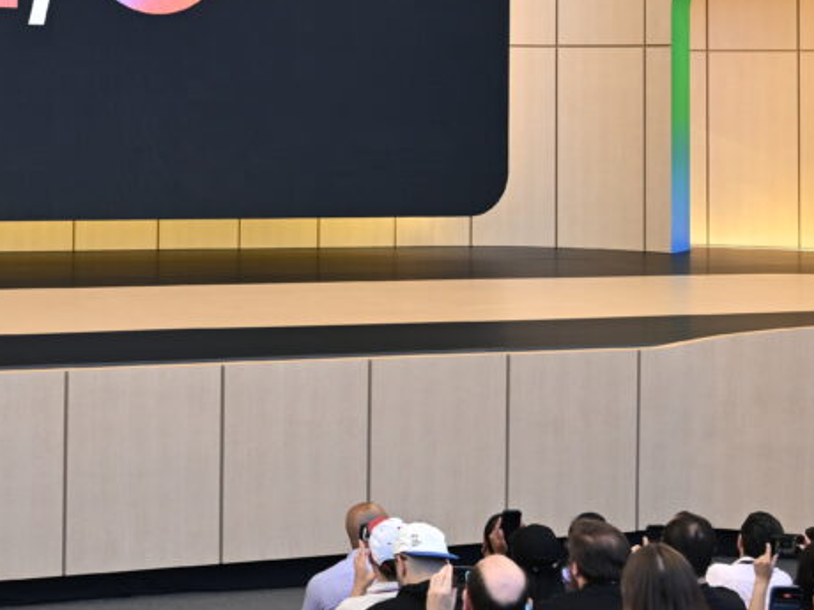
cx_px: -11
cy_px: 27
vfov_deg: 18.7
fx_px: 1811
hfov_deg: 24.1
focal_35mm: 77
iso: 100
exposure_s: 1/120
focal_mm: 24
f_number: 3.5
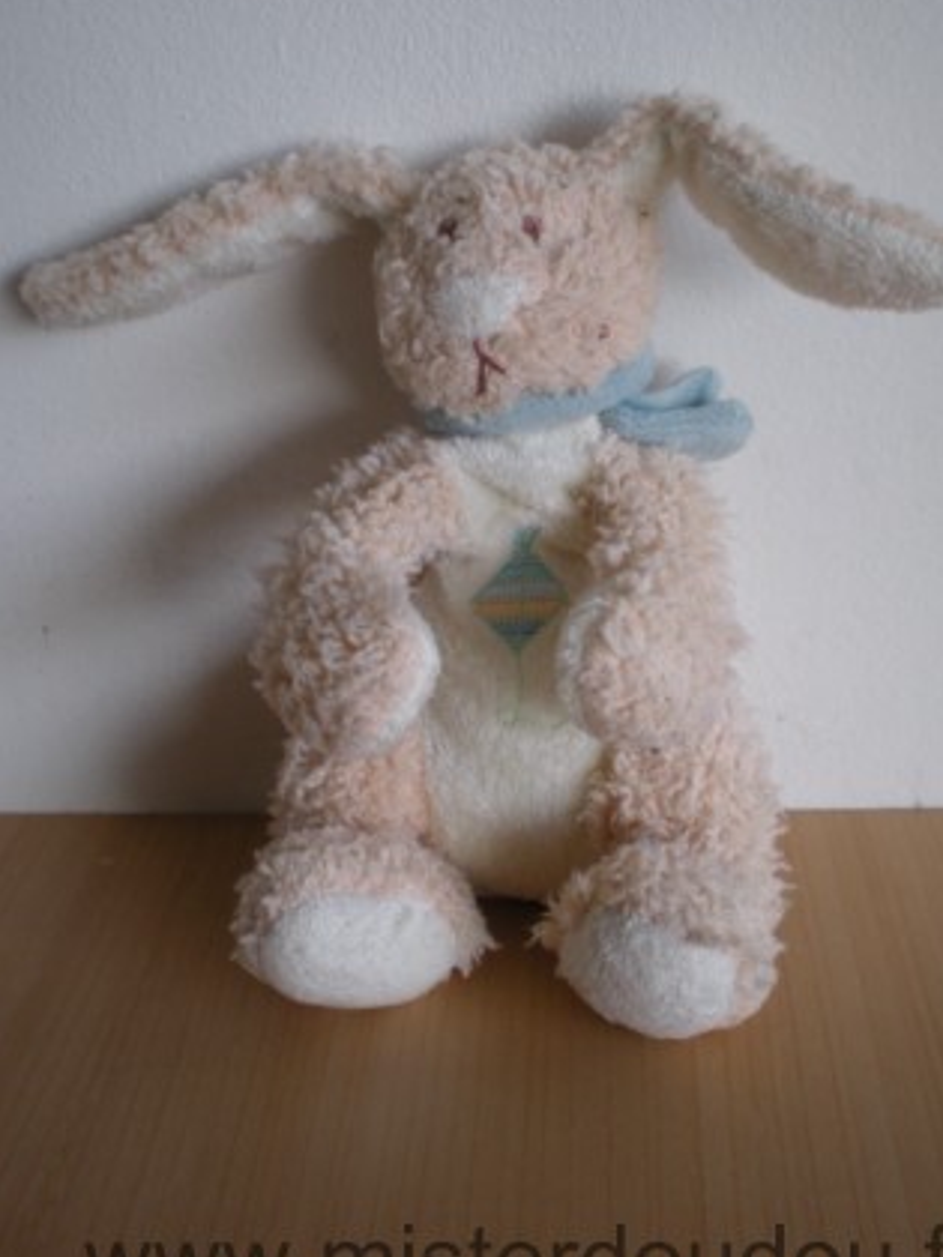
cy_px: 542
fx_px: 1707
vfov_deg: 40.3
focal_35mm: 47
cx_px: 530
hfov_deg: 30.8
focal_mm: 6.3
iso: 116
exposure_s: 1/62.4
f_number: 3.1
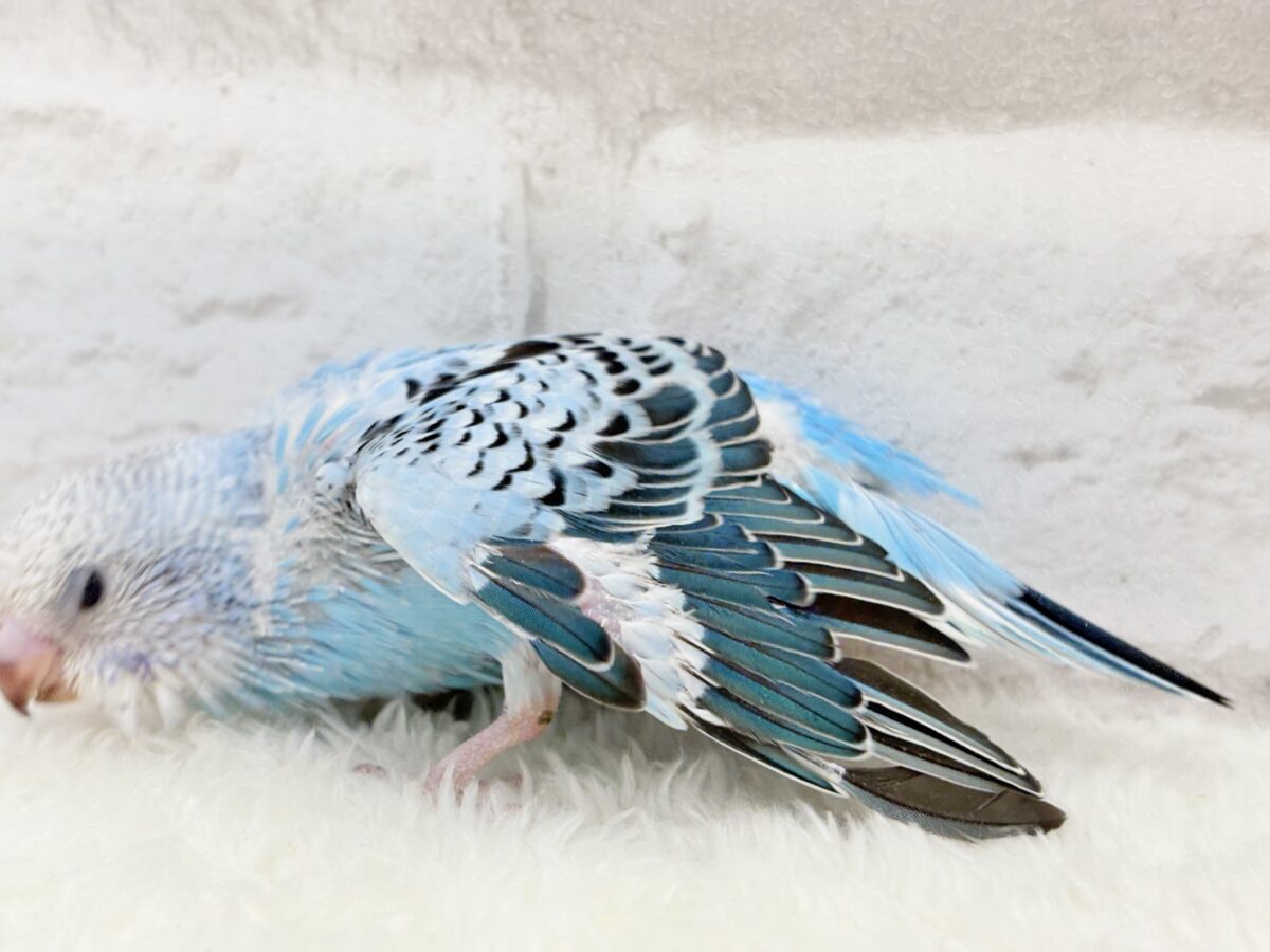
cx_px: 635
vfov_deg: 28.0
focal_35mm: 52
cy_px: 476
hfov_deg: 36.8
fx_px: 1908
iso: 50
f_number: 1.6
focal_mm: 5.96
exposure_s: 1/50
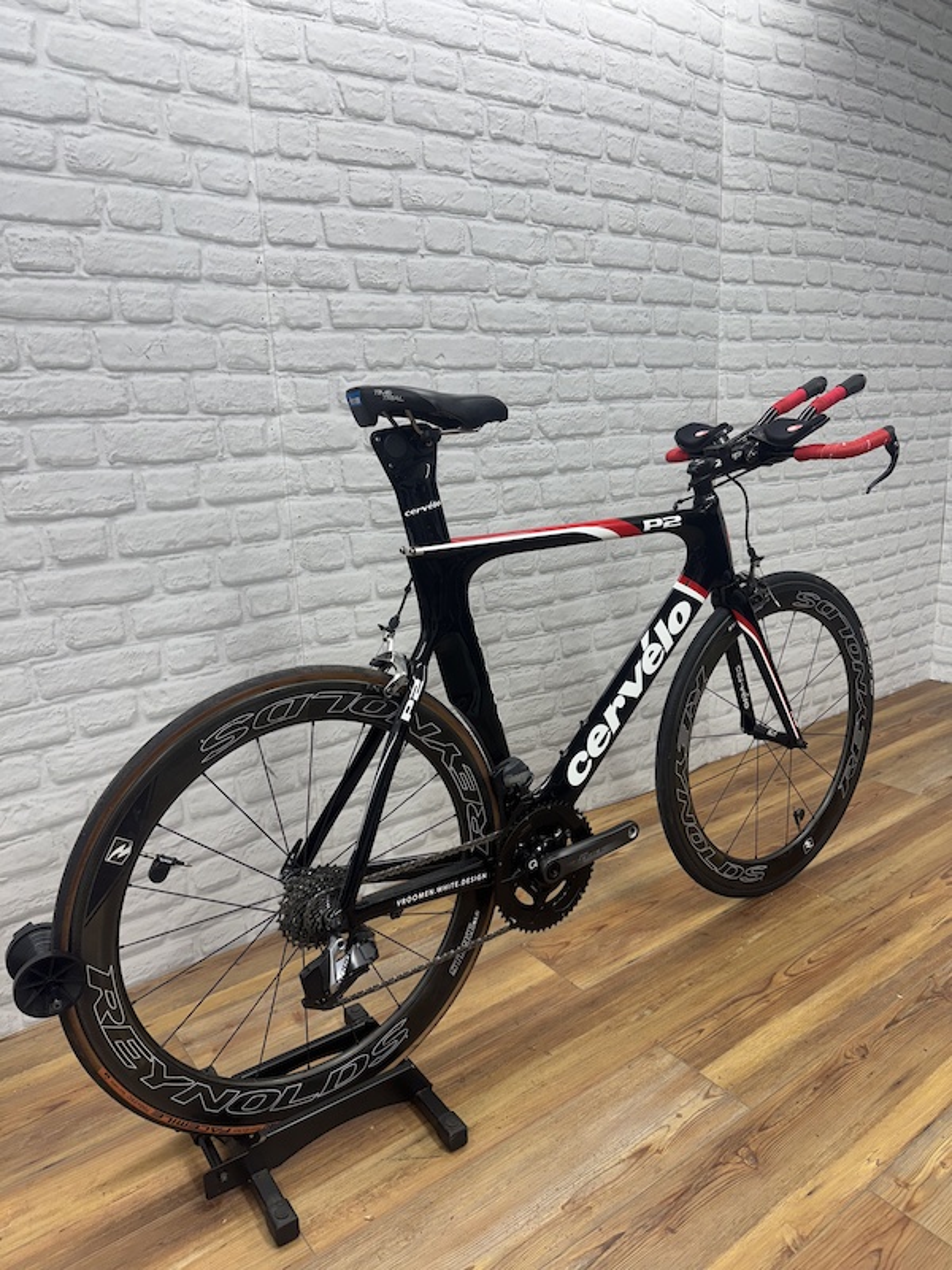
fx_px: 880
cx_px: 476
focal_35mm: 24
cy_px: 635
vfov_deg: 71.6
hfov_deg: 56.8
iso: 64
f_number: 1.78
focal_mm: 6.76
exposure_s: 1/120
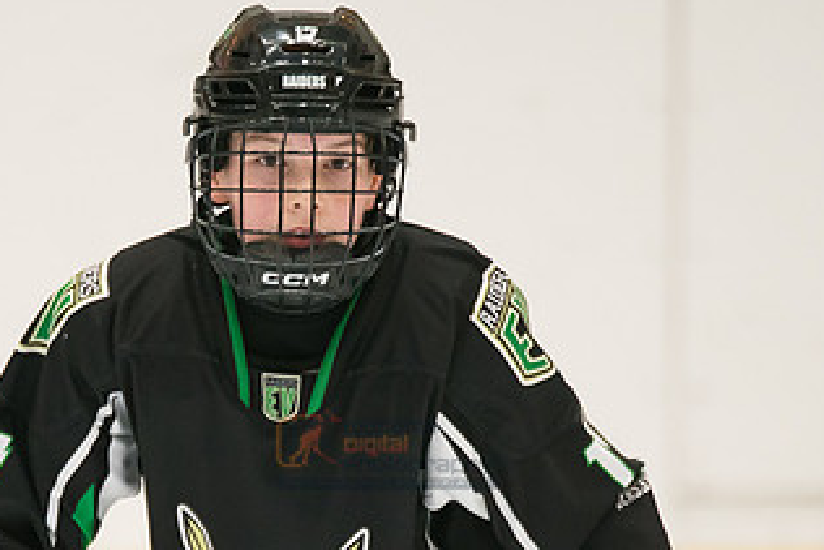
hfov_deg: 2.5
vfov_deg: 1.7
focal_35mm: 833
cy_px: 590
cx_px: 175
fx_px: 19074
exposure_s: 1/1000
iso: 3200
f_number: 3.2
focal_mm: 300
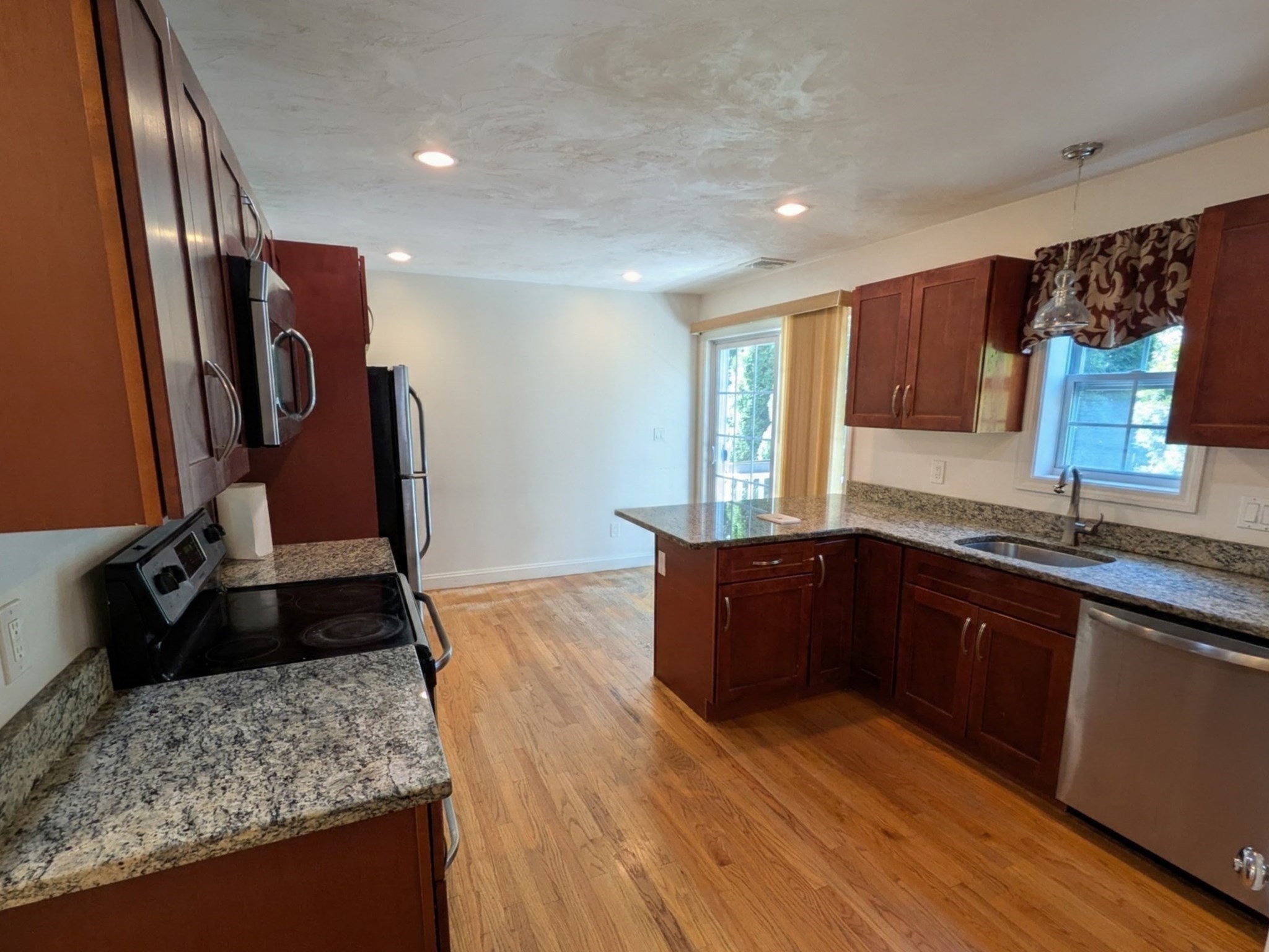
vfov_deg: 85.7
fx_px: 513
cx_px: 634
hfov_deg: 102.1
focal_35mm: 14
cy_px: 476
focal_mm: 1.85
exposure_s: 1/30
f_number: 2.2
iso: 73
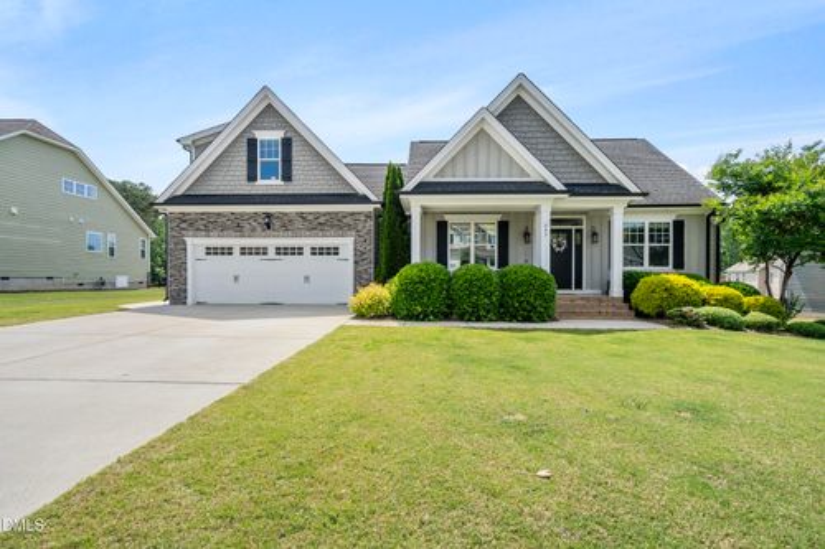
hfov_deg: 93.3
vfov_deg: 70.4
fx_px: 389
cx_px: 412
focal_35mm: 17
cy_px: 274
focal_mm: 17
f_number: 7.1
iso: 80
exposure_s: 1/250
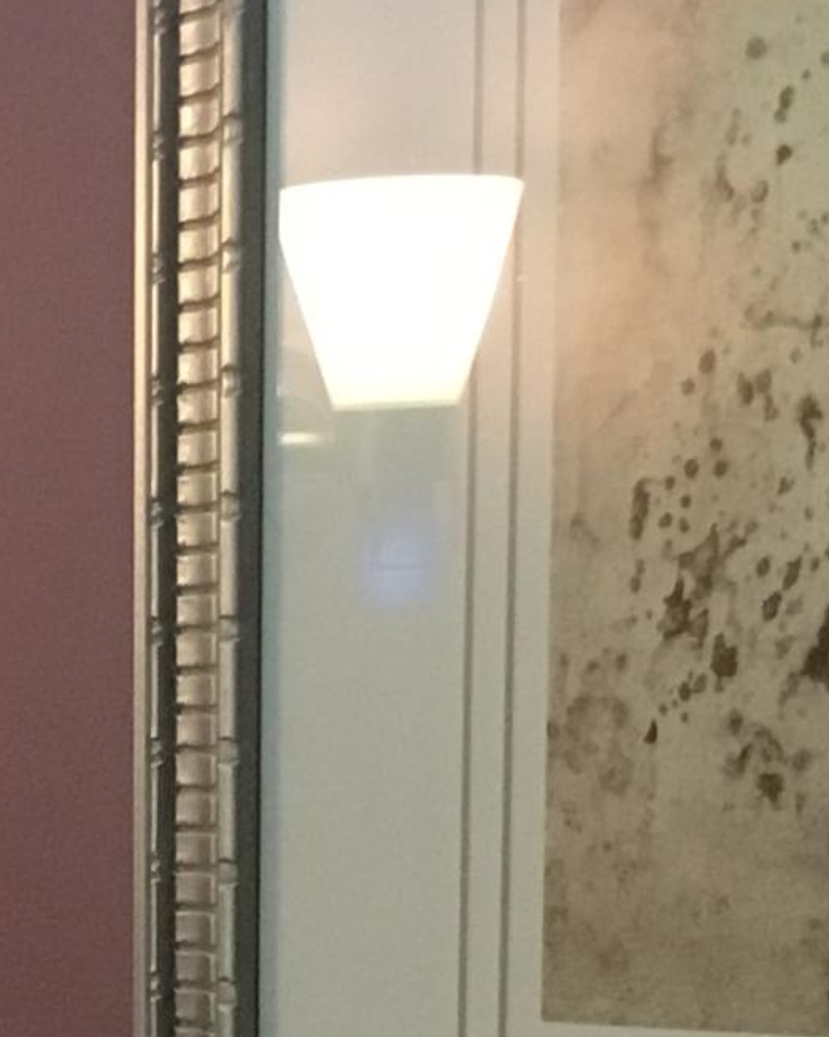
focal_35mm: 139
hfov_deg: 10.5
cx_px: -643
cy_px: 1267
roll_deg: +0.2
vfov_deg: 13.5
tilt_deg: -8.1
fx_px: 4265
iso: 125
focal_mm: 3.3
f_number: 2.4
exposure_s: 1/30
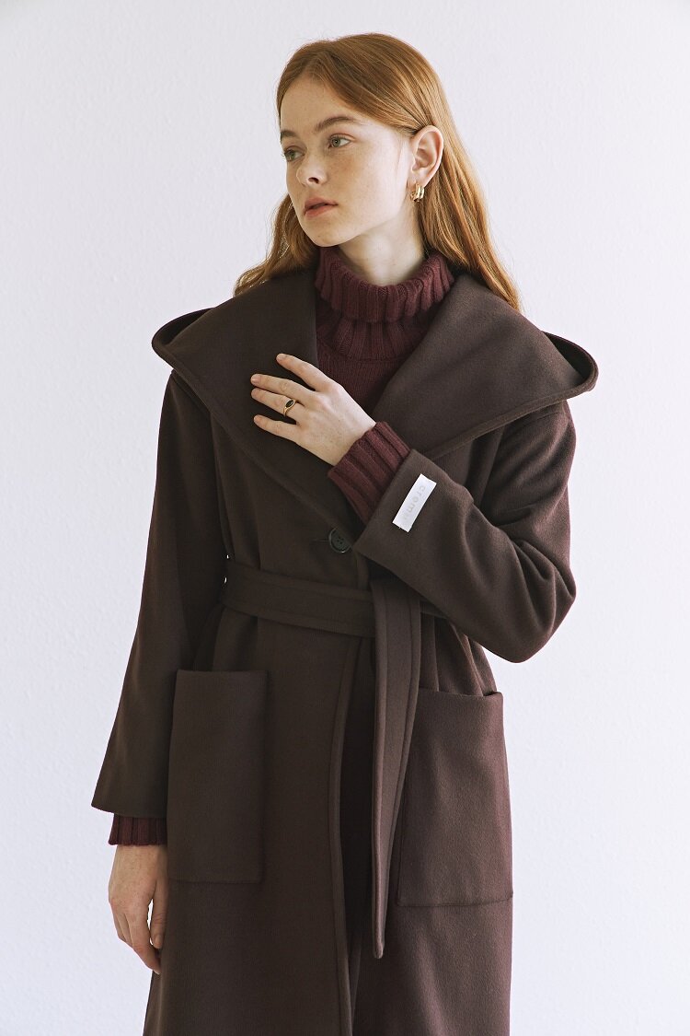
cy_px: 518
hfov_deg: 19.5
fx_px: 2012
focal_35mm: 70
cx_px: 345
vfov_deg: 28.8
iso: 500
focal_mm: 70
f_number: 6.3
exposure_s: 1/200
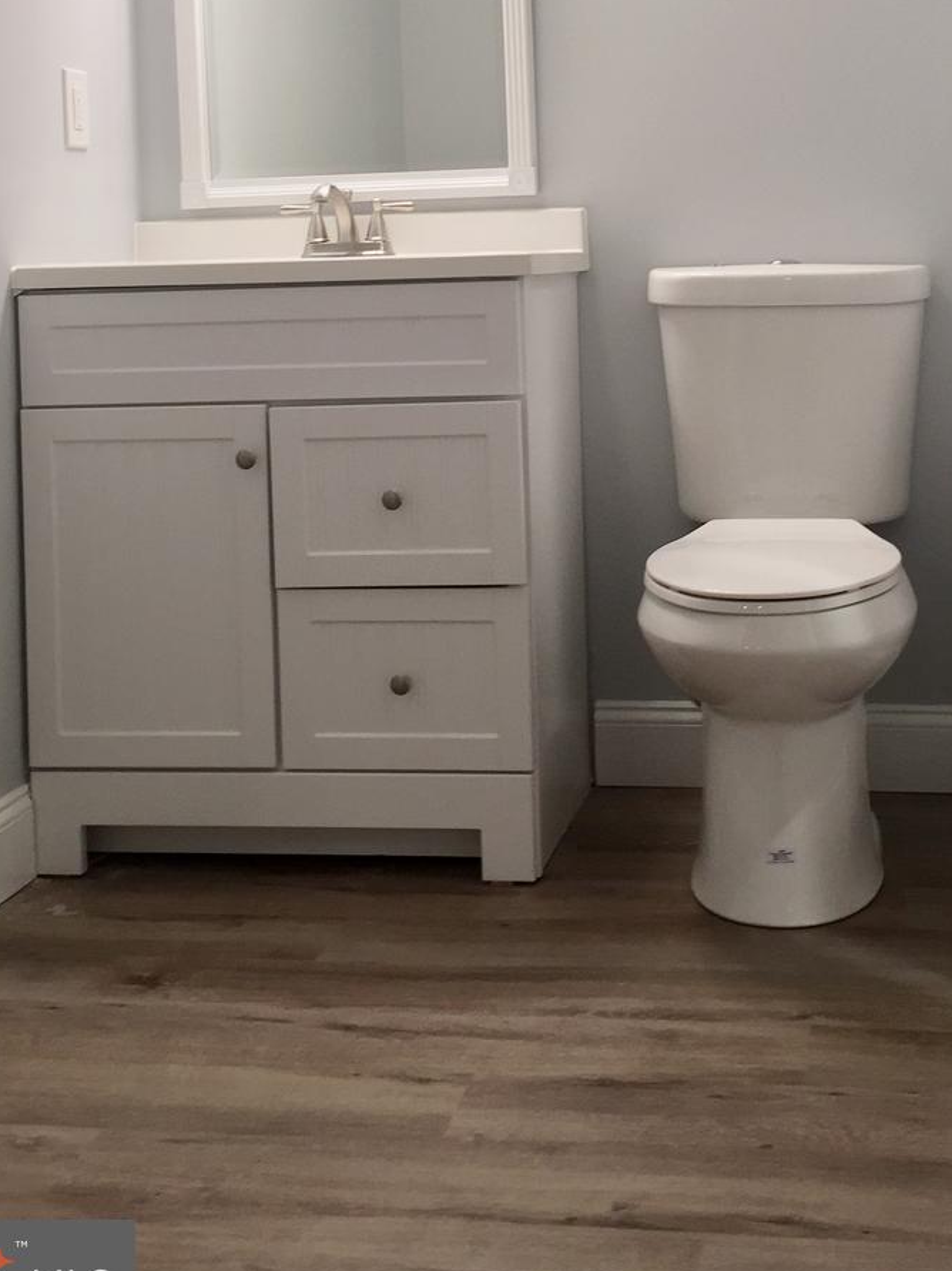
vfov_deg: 36.8
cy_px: 241
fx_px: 1834
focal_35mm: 50
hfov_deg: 29.0
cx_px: 600
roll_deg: +2.5
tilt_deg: +0.2
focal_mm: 4.15
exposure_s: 1/40
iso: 40
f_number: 2.2
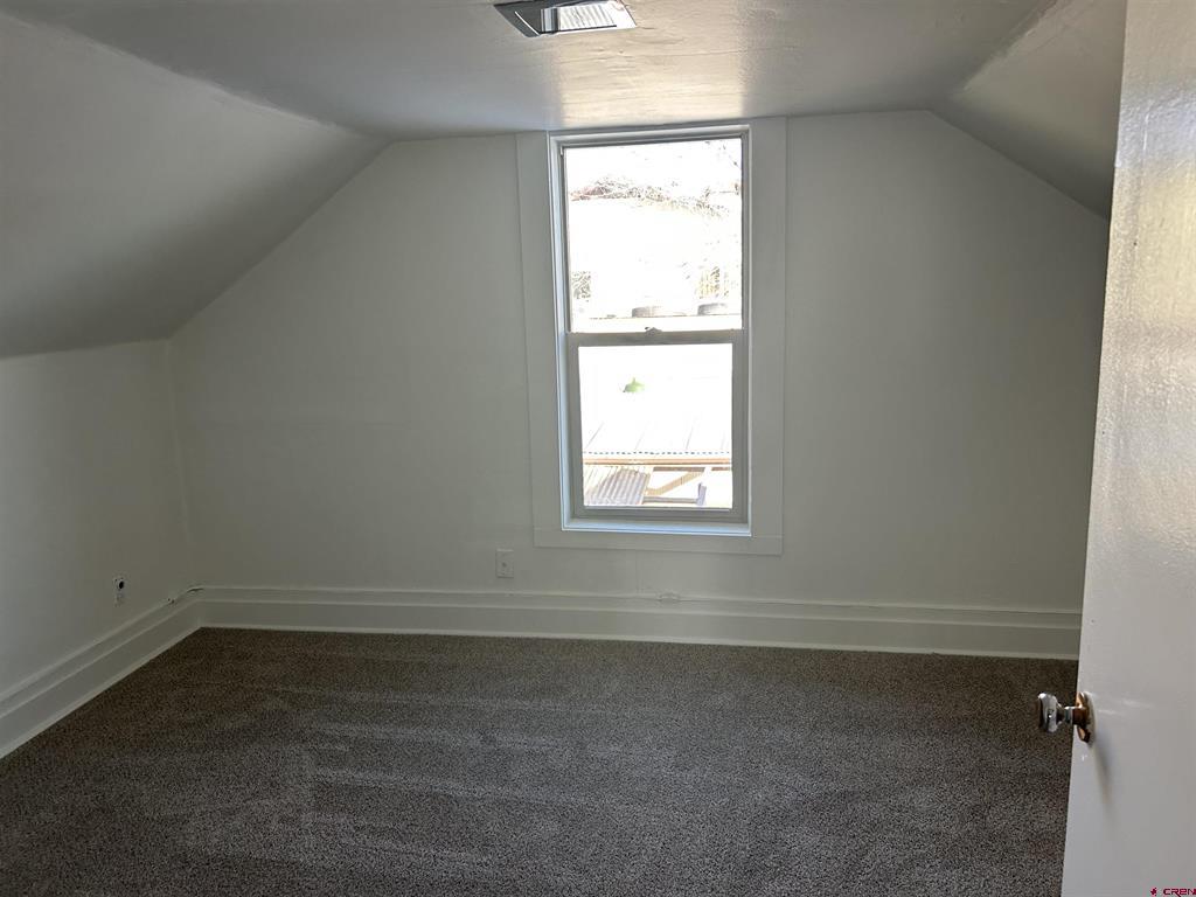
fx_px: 898
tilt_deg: -10.9
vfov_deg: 53.1
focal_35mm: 26
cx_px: 598
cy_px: 448
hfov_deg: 67.3
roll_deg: +2.1
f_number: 1.5
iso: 100
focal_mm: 5.7
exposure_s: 1/121
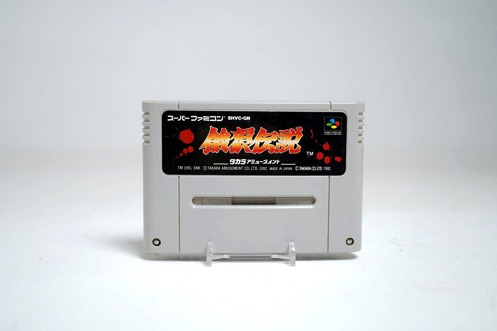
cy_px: 166
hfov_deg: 47.4
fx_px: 566
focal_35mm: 41
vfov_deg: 32.6
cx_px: 248
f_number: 5
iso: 64
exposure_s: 1/6
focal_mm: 41
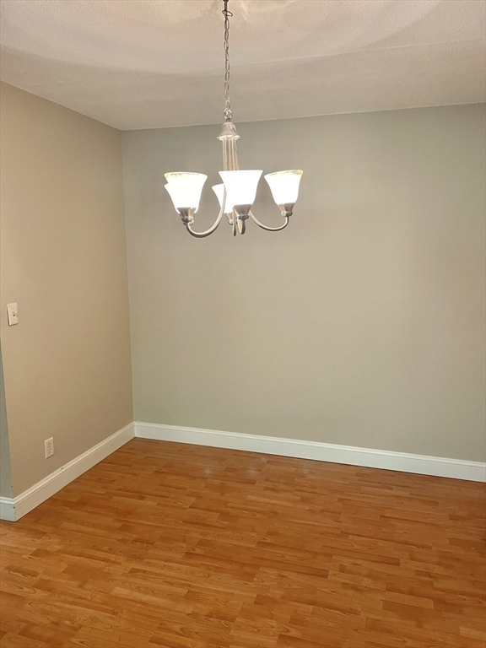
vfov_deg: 67.3
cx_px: 243
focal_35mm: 26
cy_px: 324
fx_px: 487
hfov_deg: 53.1
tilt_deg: -9.8
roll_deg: +0.0
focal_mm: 4.2
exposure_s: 1/60
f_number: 1.6
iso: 200
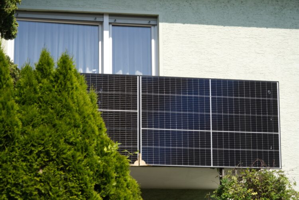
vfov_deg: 12.2
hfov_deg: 18.3
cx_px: 150
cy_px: 100
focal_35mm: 112
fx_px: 931
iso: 100
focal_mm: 112
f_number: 7.1
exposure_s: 1/200
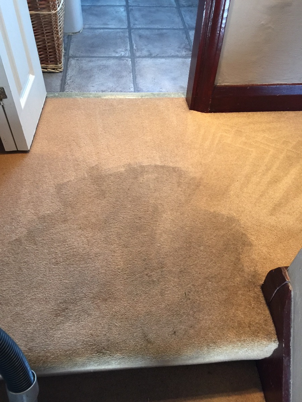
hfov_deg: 48.2
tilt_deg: -48.9
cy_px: 201
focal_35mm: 29
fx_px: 337
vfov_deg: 61.7
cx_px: 151
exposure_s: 1/17
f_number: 2.2
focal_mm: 4.15
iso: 80
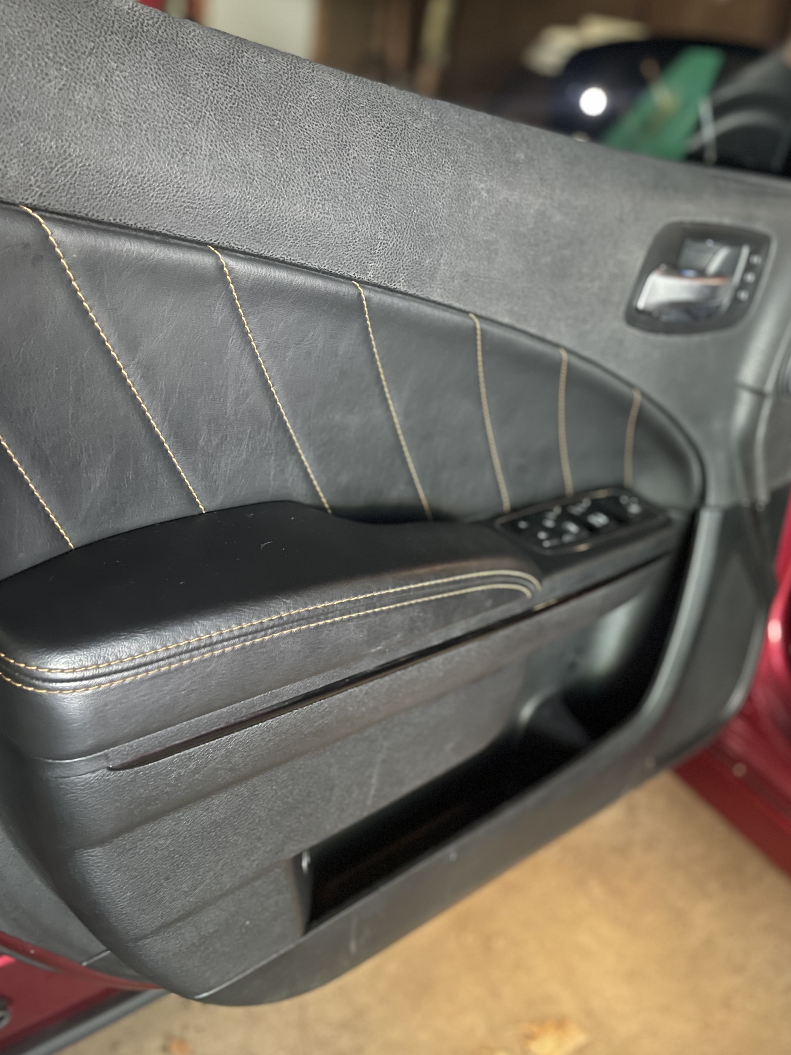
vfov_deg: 63.4
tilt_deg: -23.8
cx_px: 380
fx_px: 853
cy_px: 502
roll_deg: -6.4
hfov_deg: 49.7
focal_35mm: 28
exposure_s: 1/21
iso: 1250
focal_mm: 5.1
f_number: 1.6
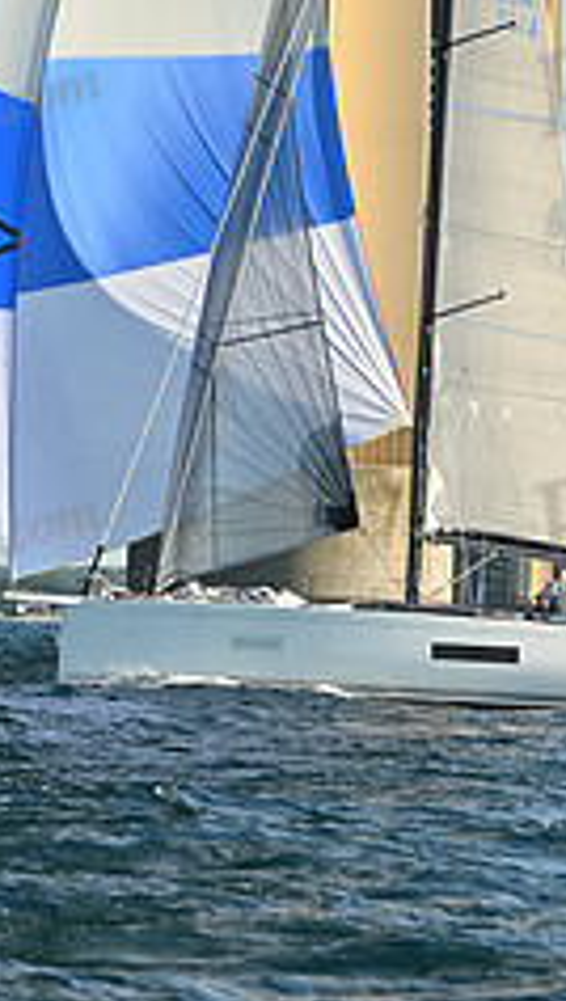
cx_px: 319
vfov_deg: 7.2
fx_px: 7893
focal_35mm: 297
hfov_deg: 4.1
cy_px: -131
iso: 320
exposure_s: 1/1600
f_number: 6.3
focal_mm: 116
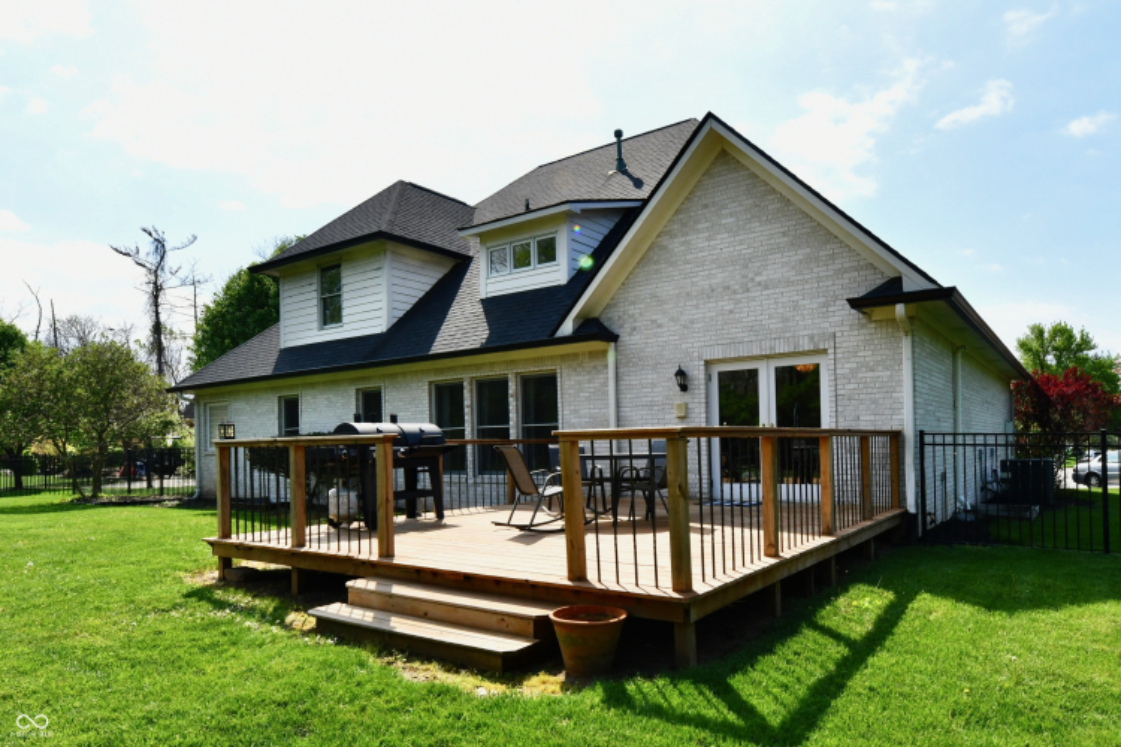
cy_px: 374
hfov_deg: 104.3
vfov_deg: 81.2
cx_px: 560
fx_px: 436
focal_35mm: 14
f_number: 13
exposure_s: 1/640
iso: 640
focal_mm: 14
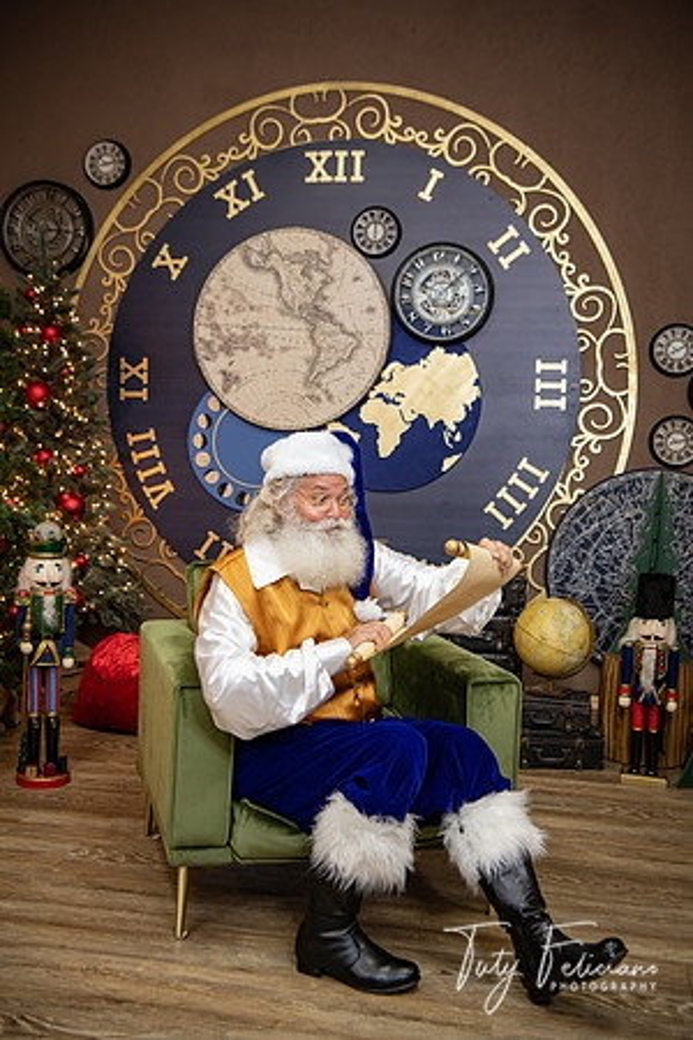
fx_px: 1155
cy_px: 520
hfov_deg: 33.4
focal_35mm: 40
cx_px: 346
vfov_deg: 48.5
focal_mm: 40
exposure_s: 1/125
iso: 1250
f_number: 5
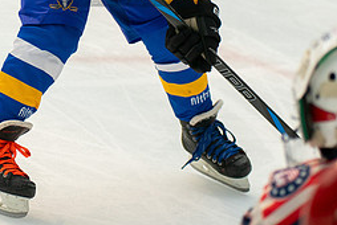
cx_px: 40
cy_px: -53
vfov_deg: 4.0
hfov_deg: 5.9
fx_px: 3243
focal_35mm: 346
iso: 1600
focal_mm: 120
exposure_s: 1/2000
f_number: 3.5
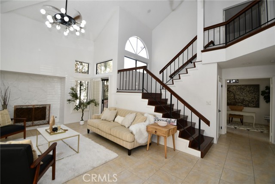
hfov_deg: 100.4
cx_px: 138
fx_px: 115
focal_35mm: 15
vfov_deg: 77.4
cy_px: 92
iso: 200
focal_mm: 10
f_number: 4.5
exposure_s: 1/80
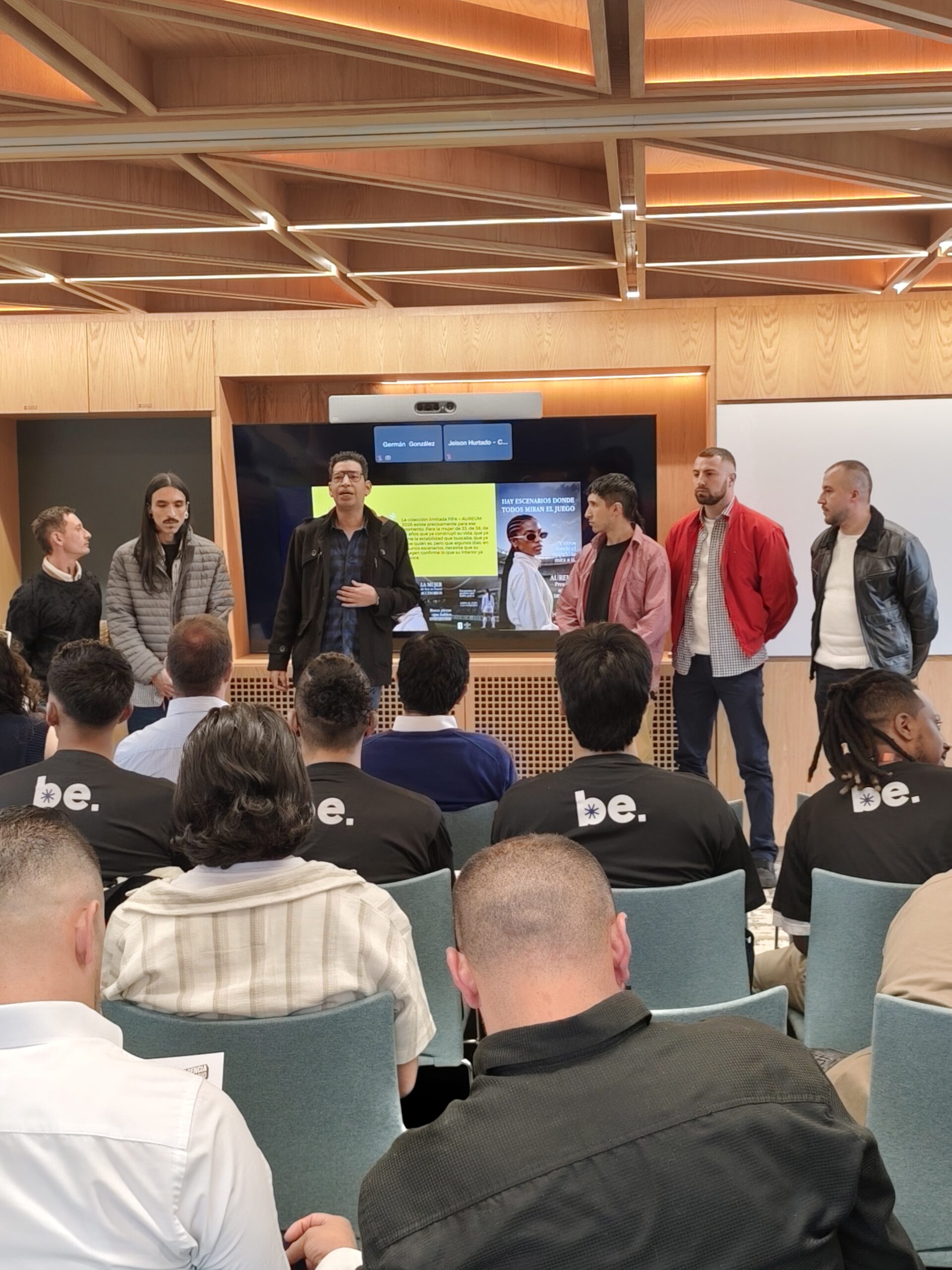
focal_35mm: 46
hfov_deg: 31.5
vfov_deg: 41.2
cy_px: 635
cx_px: 476
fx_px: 1687
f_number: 1.65
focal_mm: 6.19
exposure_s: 1/60
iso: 500
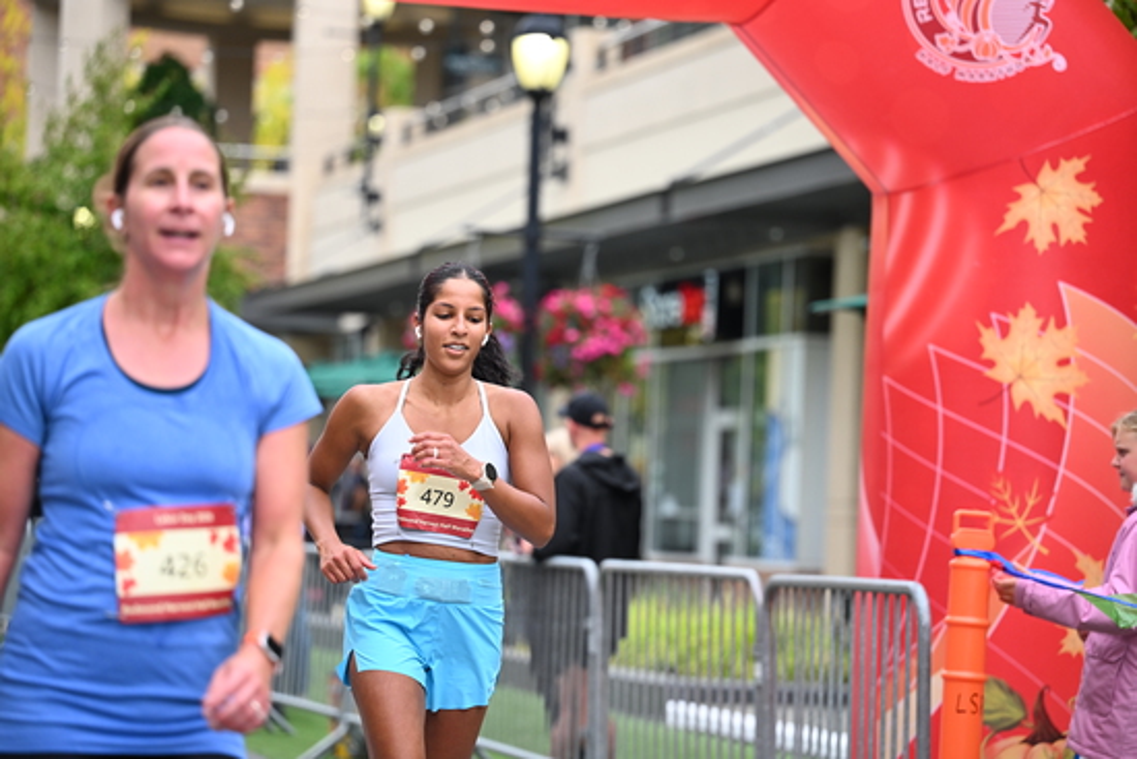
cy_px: 380
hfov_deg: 17.8
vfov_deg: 11.9
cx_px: 568
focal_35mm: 115
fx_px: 3633
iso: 640
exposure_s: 1/1600
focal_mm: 115
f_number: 2.8
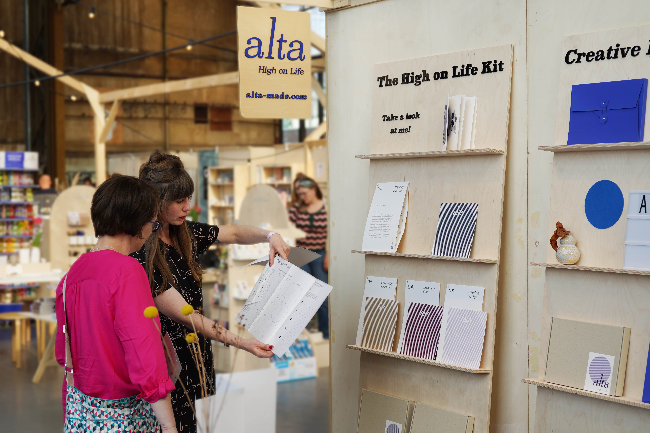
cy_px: 216
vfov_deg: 22.6
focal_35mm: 60
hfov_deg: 33.4
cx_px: 325
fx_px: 1083
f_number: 5.6
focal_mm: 60
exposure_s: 1/100
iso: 100
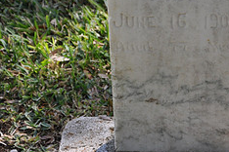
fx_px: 1558
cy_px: 41
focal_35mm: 245
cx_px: 172
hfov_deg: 8.4
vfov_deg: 5.6
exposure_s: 1/125
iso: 400
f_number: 5.6
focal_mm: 66
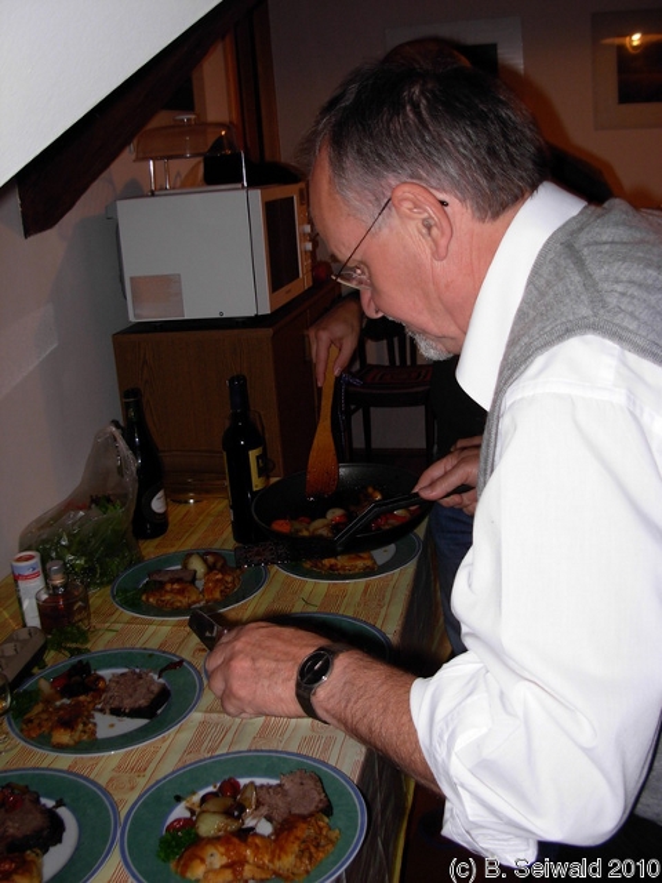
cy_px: 442
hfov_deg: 37.7
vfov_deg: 49.0
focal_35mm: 38
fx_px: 969
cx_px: 331
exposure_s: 1/22.6
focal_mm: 6.3
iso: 79
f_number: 2.9
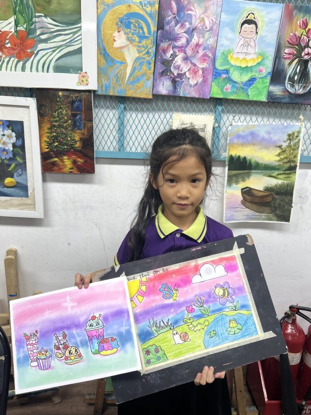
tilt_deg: -17.2
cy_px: 208
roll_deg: -1.0
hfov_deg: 53.1
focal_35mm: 26
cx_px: 156
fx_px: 311
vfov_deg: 67.3
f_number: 1.5
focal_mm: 5.7
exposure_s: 1/100
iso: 64
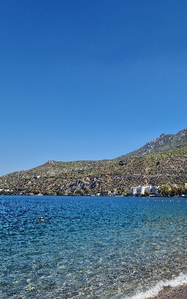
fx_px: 277
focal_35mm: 34
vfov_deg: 55.9
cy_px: 190
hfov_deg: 36.0
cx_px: 150
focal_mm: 5.4
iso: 50
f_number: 1.8
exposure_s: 1/2000
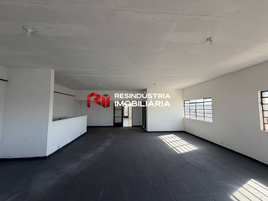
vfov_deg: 85.7
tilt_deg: +5.6
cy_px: 100
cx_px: 134
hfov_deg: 102.1
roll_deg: +0.2
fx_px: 108
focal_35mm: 14
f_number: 2.2
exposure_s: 1/161
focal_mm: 2.22
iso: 50
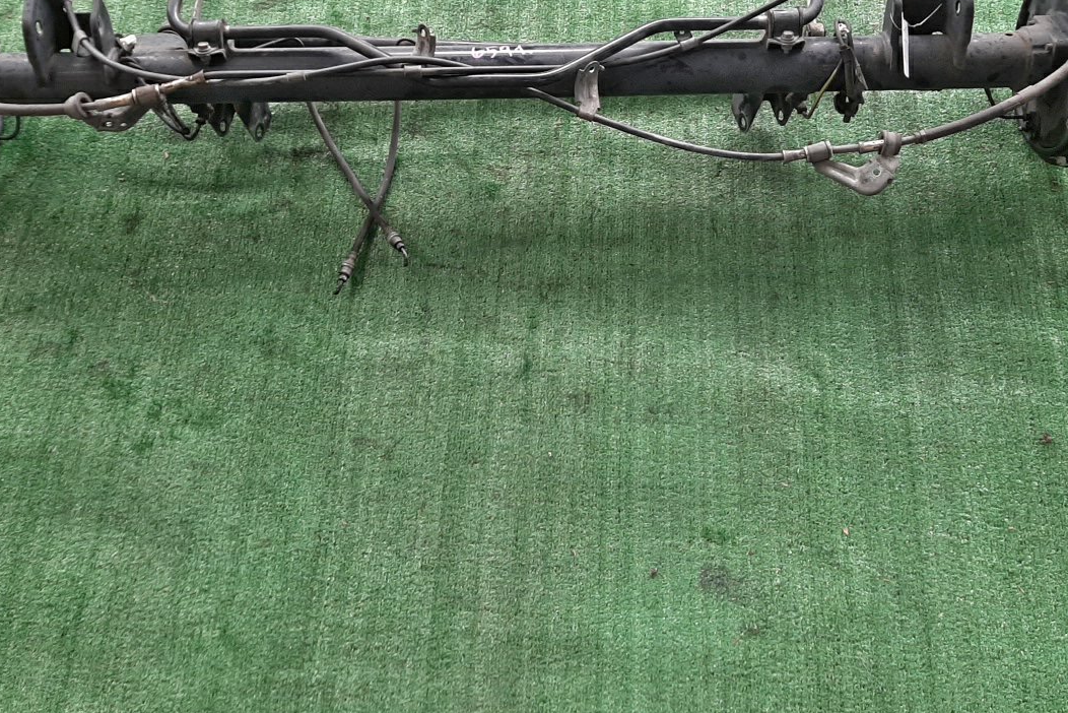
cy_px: 240
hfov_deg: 51.9
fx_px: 1098
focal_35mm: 37
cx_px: 516
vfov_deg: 35.6
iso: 92
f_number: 1.7
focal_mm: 3.93
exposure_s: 1/50
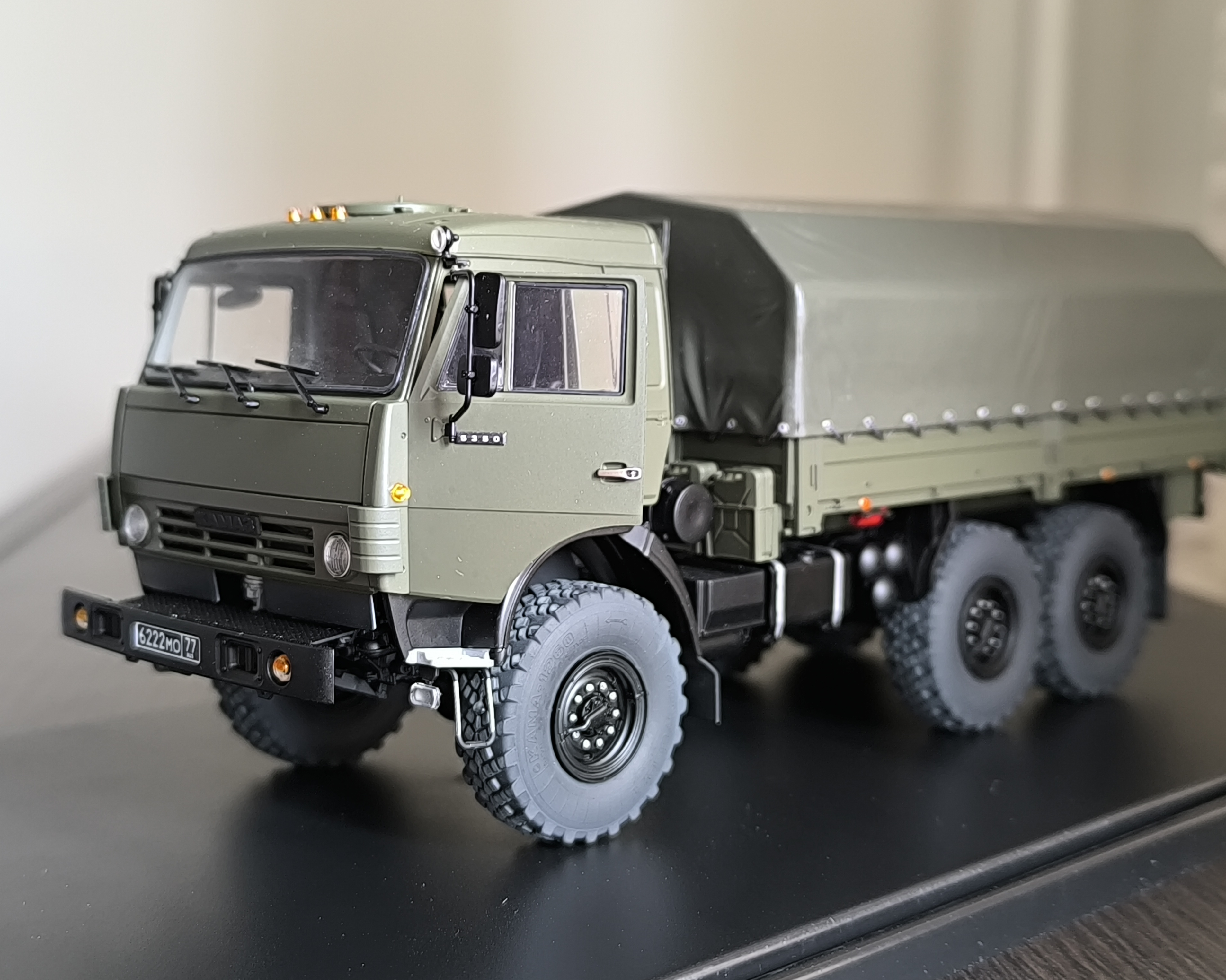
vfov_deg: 31.5
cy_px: 491
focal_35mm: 48
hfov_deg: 38.8
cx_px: 591
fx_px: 1742
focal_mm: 6.14
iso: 1000
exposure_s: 1/33.3
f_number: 1.65
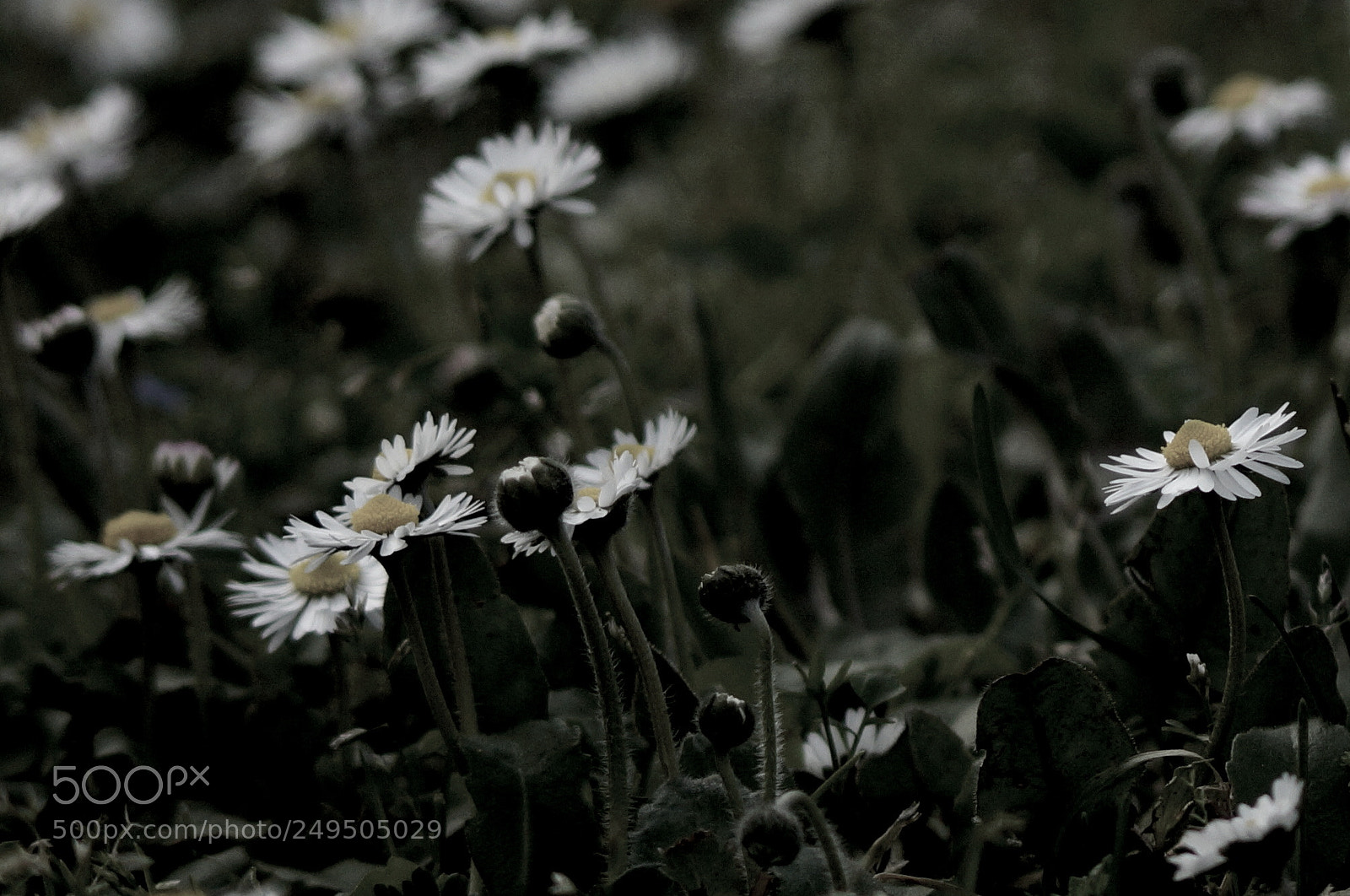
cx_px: 675
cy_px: 448
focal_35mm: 105
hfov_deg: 19.5
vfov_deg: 13.0
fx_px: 3932
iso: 200
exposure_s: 1/1600
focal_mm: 70
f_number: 4.5
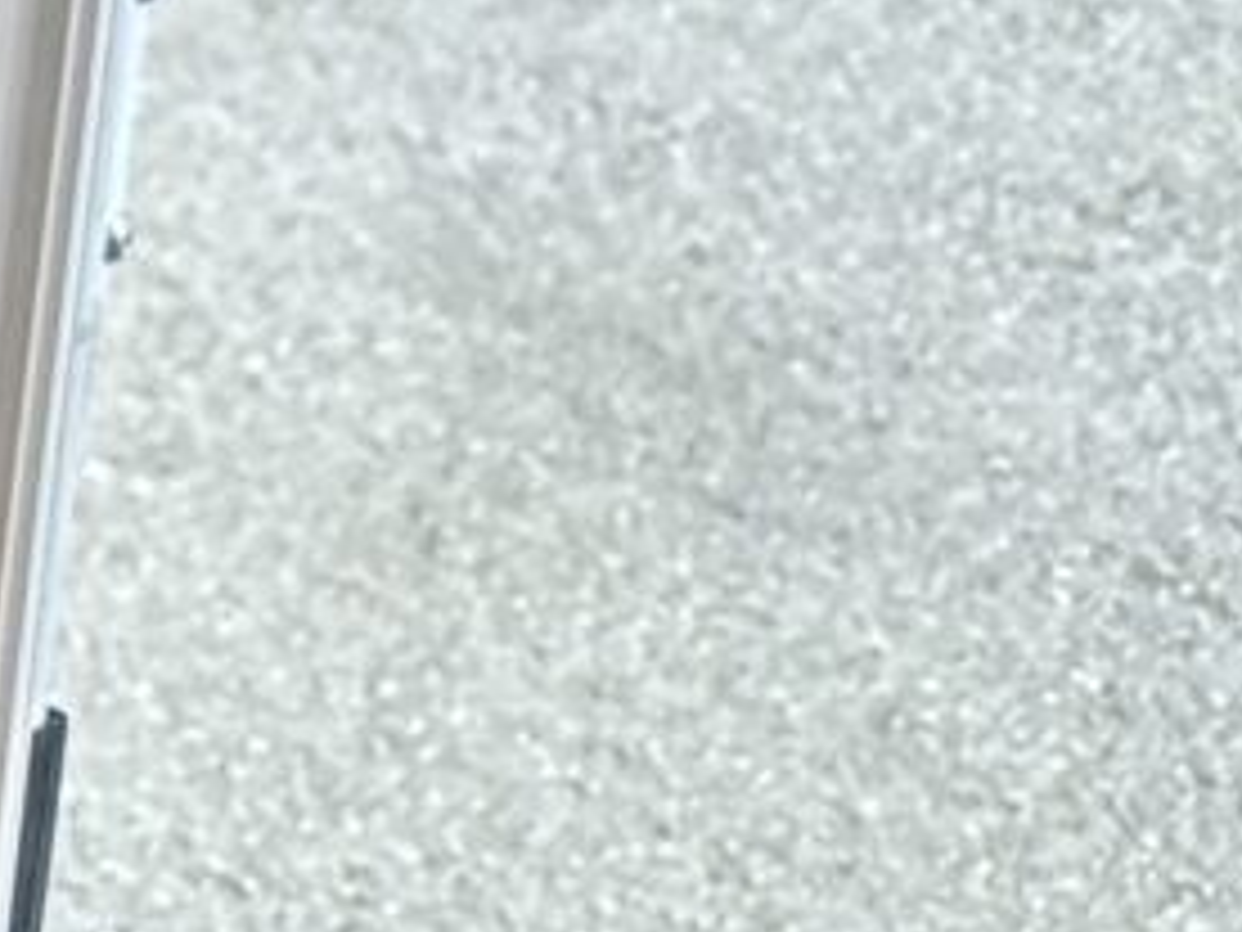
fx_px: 6387
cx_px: -2259
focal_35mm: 178
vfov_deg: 7.0
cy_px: -2328
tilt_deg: -11.1
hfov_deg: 9.3
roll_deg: -0.9
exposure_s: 1/149
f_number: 1.78
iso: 100
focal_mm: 6.86
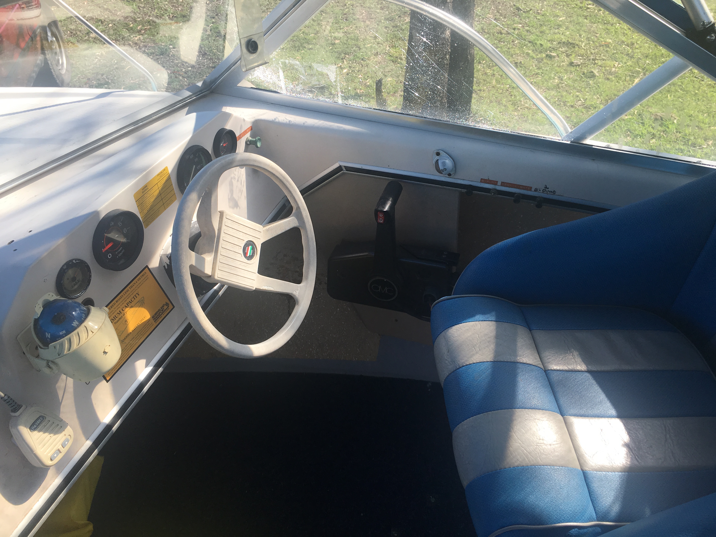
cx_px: 358
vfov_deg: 48.2
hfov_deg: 61.7
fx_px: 600
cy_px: 268
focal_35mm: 29
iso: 25
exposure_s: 1/625
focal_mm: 4.15
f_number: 2.2
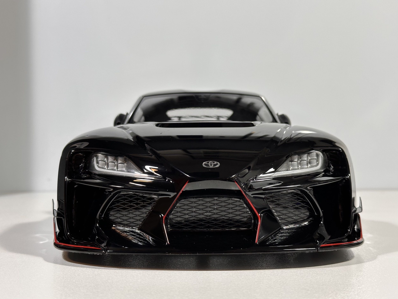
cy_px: 150
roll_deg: -0.3
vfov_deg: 30.3
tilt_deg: -1.1
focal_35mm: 48
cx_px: 199
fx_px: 552
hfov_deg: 39.7
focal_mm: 6.86
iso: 80
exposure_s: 1/105
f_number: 1.78
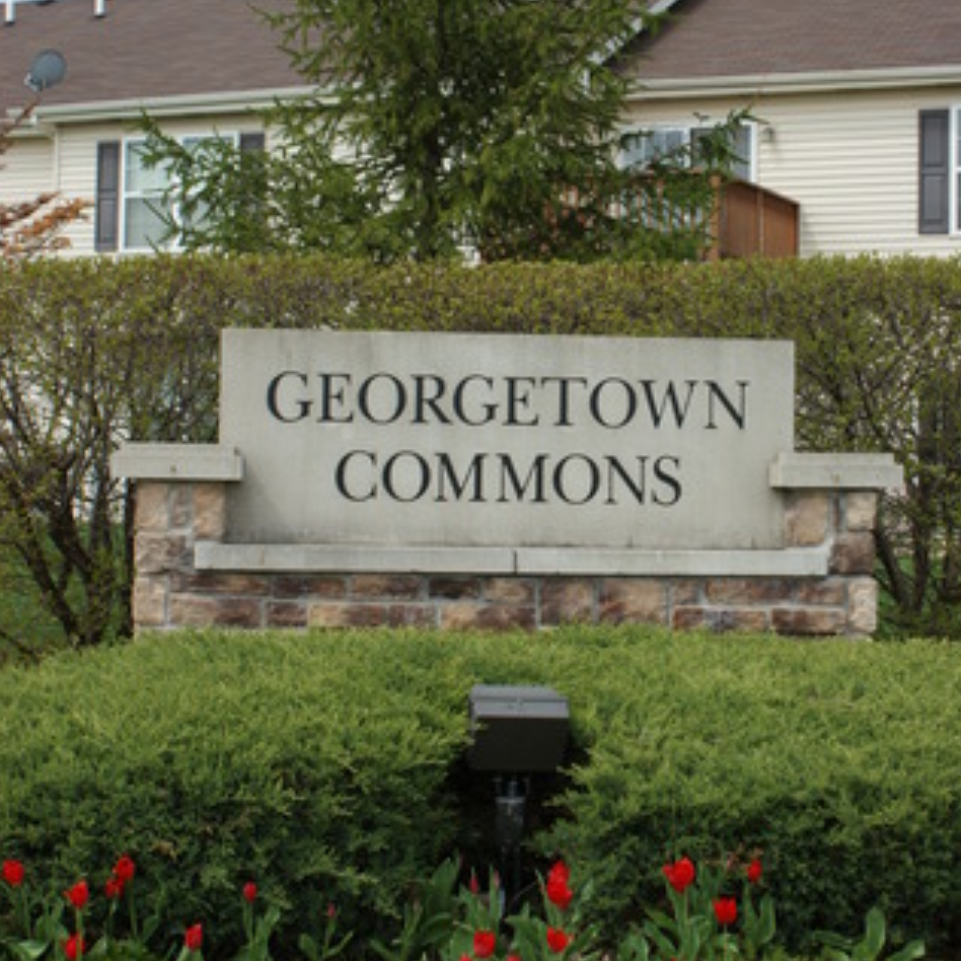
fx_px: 2125
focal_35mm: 68
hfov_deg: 25.5
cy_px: 380
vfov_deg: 25.4
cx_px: 482
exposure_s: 1/160
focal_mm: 35
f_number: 9
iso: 100
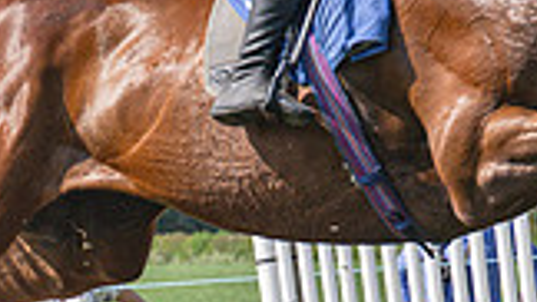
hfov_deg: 4.9
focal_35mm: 445
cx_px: 391
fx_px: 6334
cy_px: 225
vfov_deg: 2.7
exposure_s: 1/3200
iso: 400
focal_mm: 70
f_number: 4
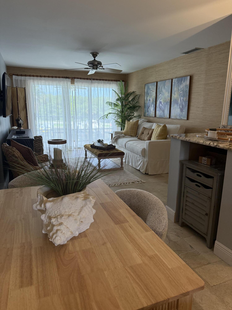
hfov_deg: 56.8
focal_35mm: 24
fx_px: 214
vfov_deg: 71.6
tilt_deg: -12.2
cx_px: 116
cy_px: 155
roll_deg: -0.9
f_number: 1.78
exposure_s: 1/120
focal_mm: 6.76
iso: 200
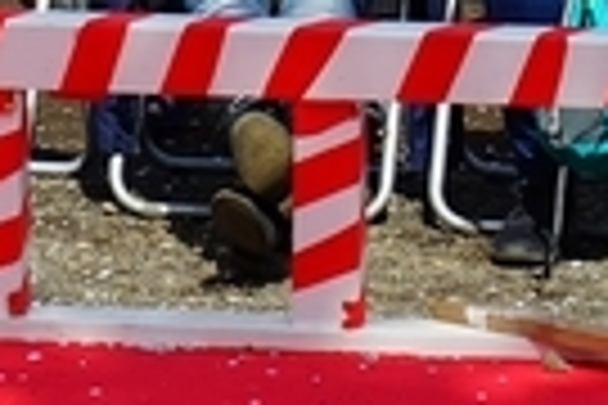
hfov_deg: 3.3
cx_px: -212
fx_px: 10538
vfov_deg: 2.2
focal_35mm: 624
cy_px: -760
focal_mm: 105
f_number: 6.3
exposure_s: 1/400
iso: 100
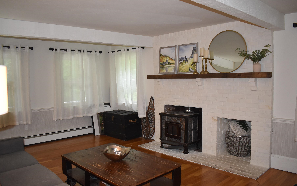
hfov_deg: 66.5
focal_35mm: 28
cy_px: 96
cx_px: 147
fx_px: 227
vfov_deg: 44.5
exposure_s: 1/60
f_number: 3.5
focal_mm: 18
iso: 1250
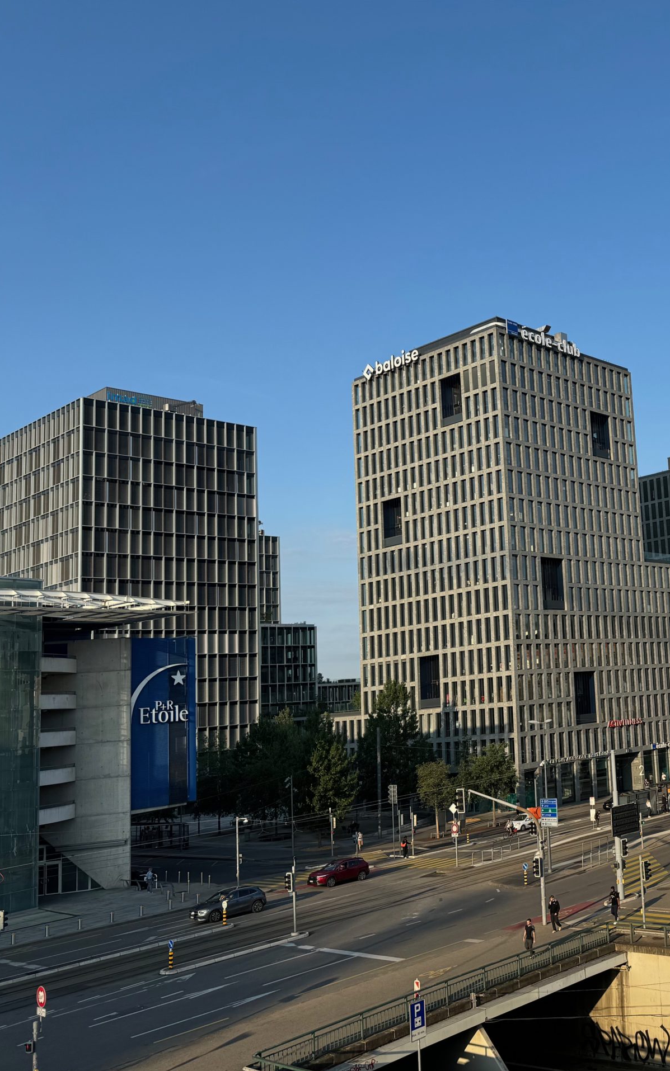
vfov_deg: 56.7
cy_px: 536
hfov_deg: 33.5
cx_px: 696
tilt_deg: +8.6
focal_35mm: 34
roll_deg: +4.1
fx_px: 993
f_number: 1.78
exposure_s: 1/2959
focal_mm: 6.76
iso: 80
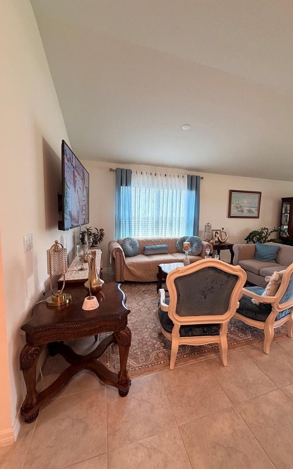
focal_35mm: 15
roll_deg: -0.8
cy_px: 233
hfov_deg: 74.5
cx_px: 165
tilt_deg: -6.6
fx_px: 192
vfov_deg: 101.5
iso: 320
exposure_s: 1/60
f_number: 2.2
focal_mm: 2.22
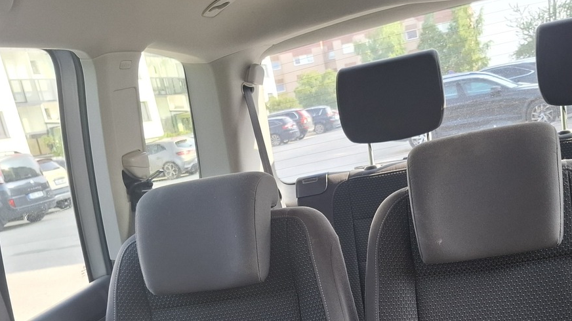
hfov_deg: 44.3
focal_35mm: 46
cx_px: 345
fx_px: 698
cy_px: 369
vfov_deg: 24.0
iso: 200
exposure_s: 1/100
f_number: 1.8
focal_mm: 5.54
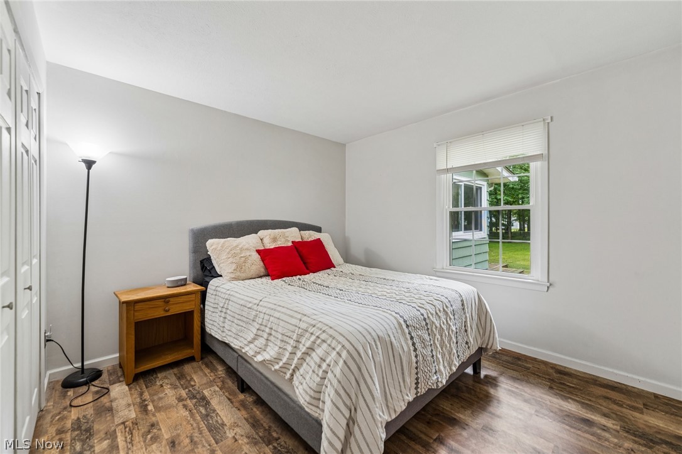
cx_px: 341
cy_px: 227
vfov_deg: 81.2
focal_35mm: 14
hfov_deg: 104.3
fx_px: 265
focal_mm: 14
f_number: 2.8
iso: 200
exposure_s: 1/25
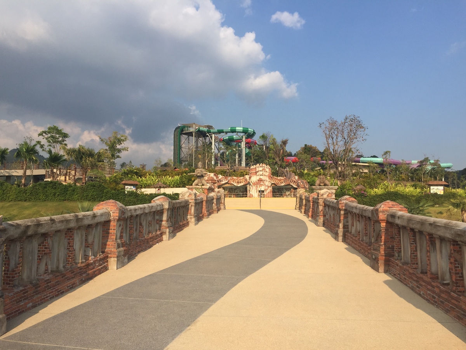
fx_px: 390
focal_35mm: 29
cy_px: 175
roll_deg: -1.5
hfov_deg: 61.7
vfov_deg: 48.2
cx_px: 233
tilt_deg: +5.1
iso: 32
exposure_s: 1/2083
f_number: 2.2
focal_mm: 4.15
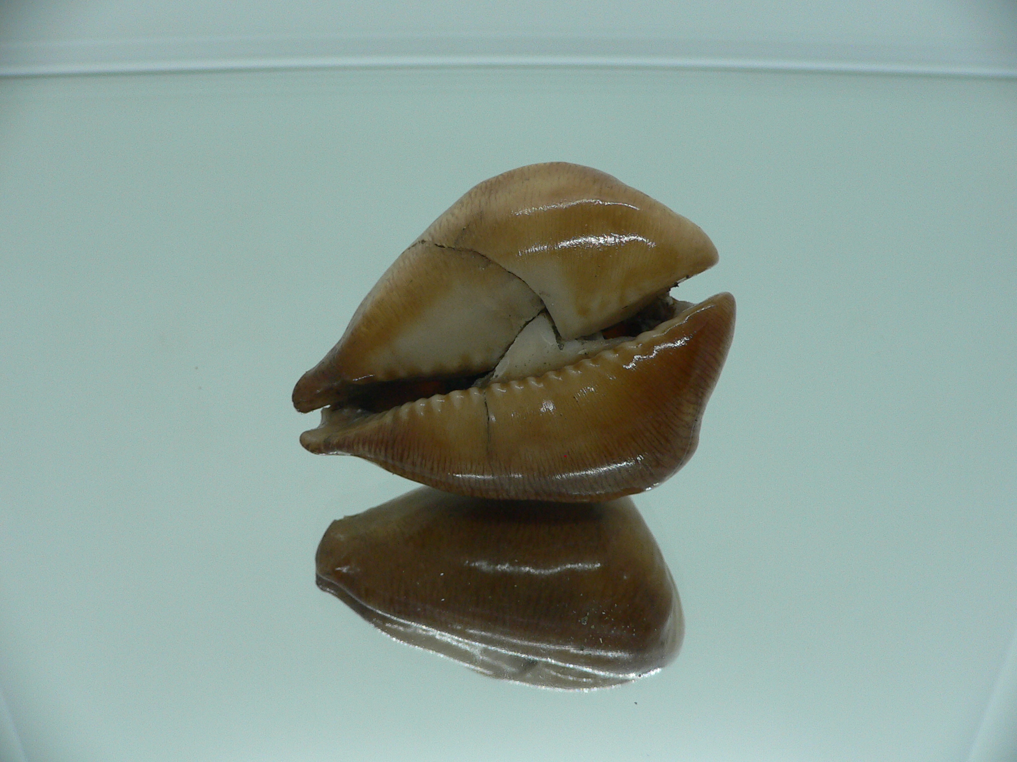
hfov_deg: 52.6
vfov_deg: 40.7
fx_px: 1028
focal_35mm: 35
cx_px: 508
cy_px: 381
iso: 100
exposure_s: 1/60
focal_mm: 4.6
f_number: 2.8
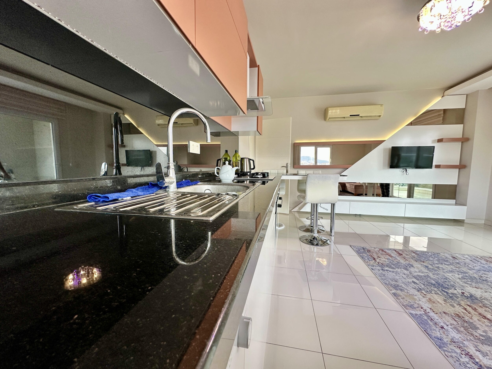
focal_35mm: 14
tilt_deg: -5.6
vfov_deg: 85.7
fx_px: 199
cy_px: 184
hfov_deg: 102.1
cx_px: 246
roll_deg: -0.1
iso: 125
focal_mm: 2.22
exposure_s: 1/99
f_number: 2.2
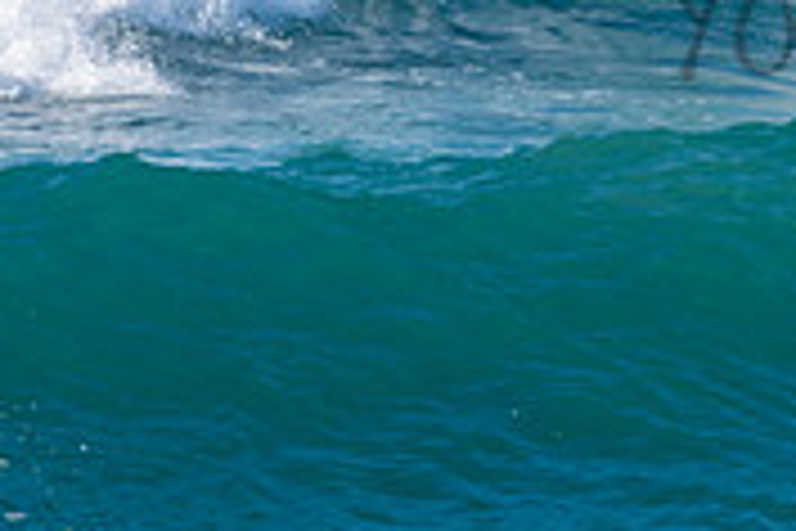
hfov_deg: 1.6
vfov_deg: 1.1
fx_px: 28831
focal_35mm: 1304
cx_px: 1124
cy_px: -29
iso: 220
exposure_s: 1/1000
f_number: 5.6
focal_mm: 260
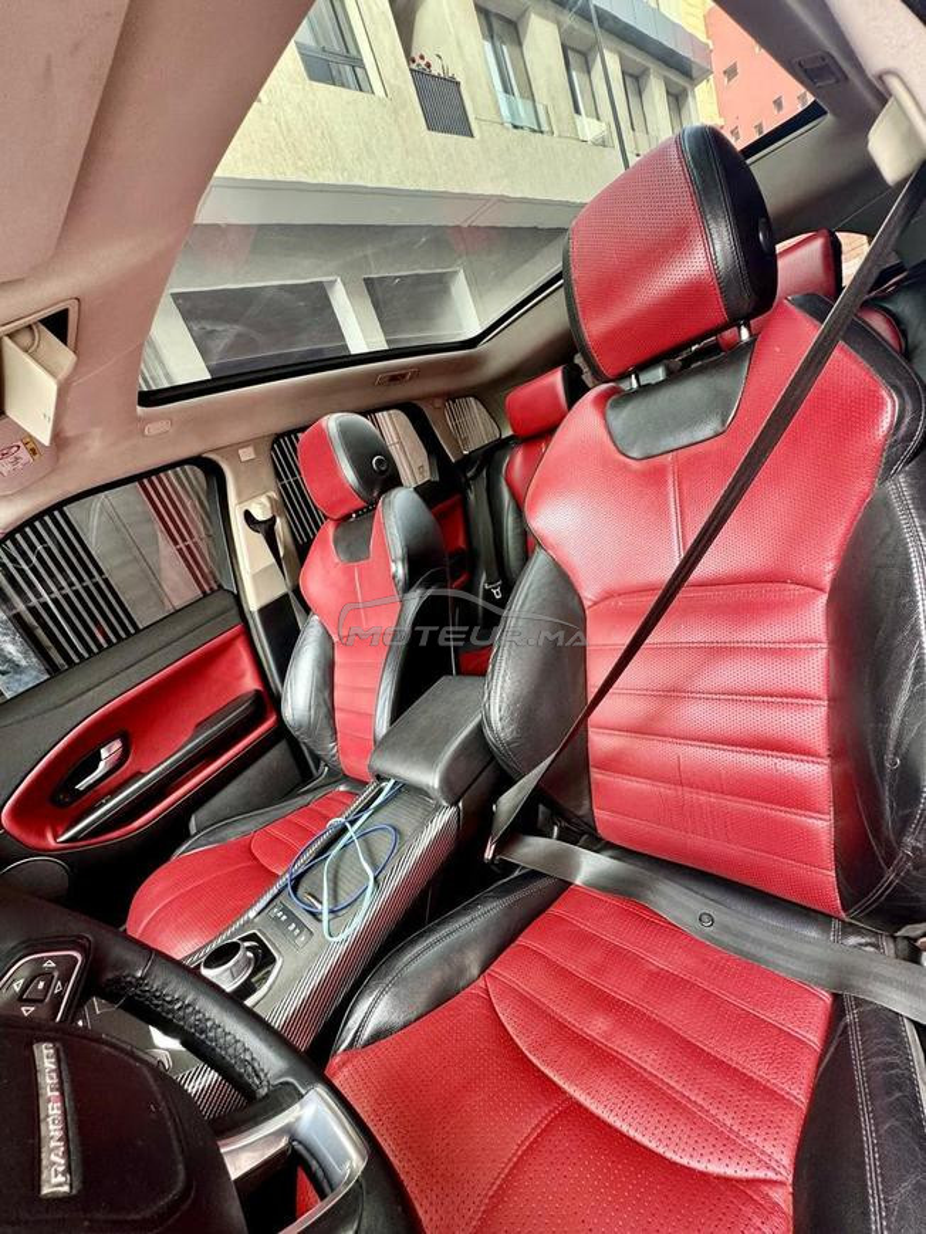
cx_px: 463
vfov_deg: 102.1
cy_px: 617
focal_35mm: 14
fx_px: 499
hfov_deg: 85.7
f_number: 2.2
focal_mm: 2.22
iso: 200
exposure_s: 1/99
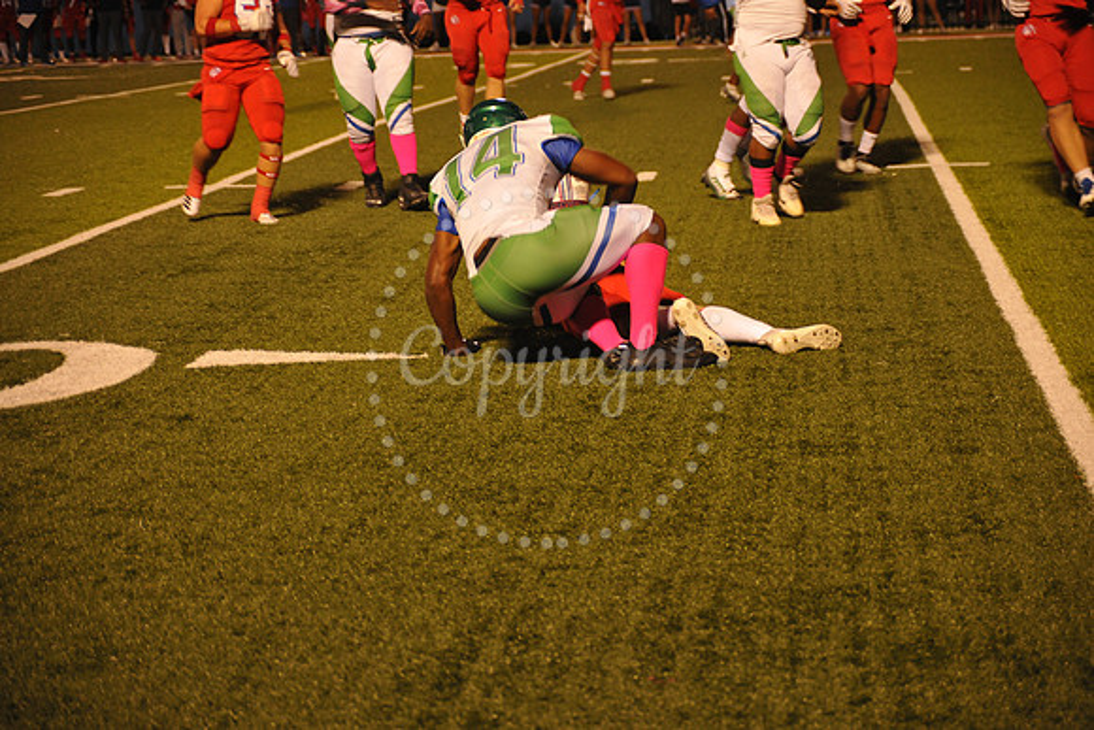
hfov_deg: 19.5
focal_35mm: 105
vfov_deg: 13.0
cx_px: 547
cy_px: 365
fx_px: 3191
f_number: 4.5
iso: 1600
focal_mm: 105
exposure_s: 1/125
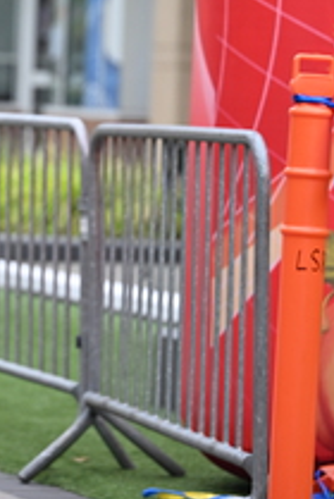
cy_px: -43
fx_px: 3828
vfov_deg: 7.4
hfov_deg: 5.0
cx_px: -39
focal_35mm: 276
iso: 640
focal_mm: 105
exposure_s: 1/2000
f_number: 2.8
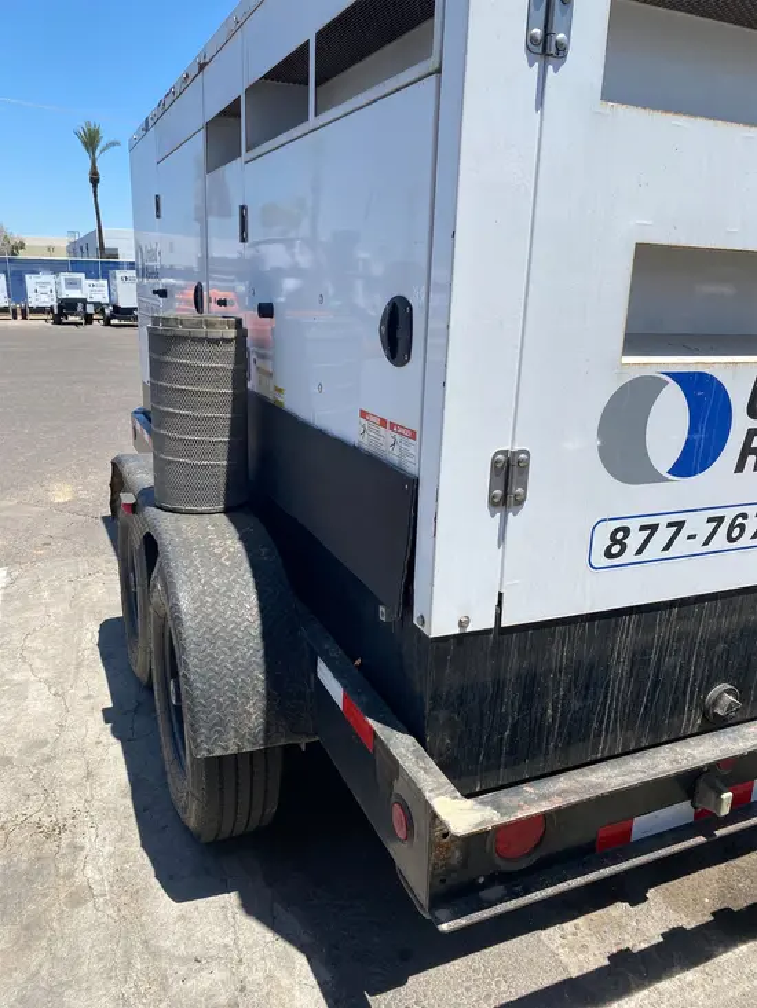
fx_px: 758
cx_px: 378
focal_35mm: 26
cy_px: 504
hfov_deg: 53.1
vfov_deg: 67.3
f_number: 1.8
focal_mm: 4.25
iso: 32
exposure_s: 1/1996
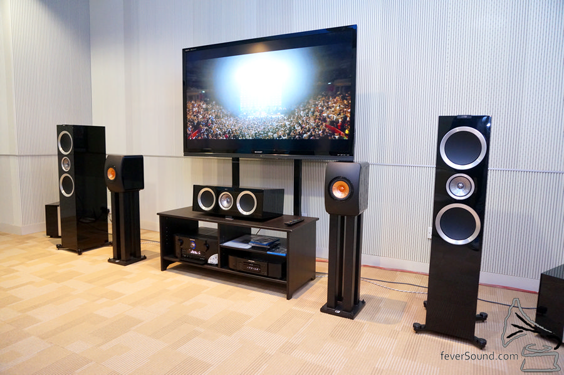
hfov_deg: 73.8
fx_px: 376
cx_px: 282
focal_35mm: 24
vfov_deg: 53.0
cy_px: 188
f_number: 3.5
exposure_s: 1/25
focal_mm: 16
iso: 1600
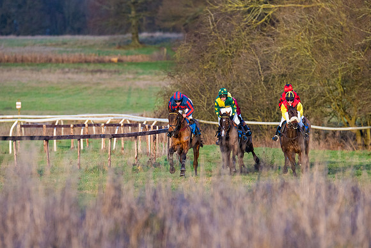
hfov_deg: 4.6
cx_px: 186
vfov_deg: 3.1
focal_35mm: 450
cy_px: 124
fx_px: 4638
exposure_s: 1/1250
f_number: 4
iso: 800
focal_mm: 300
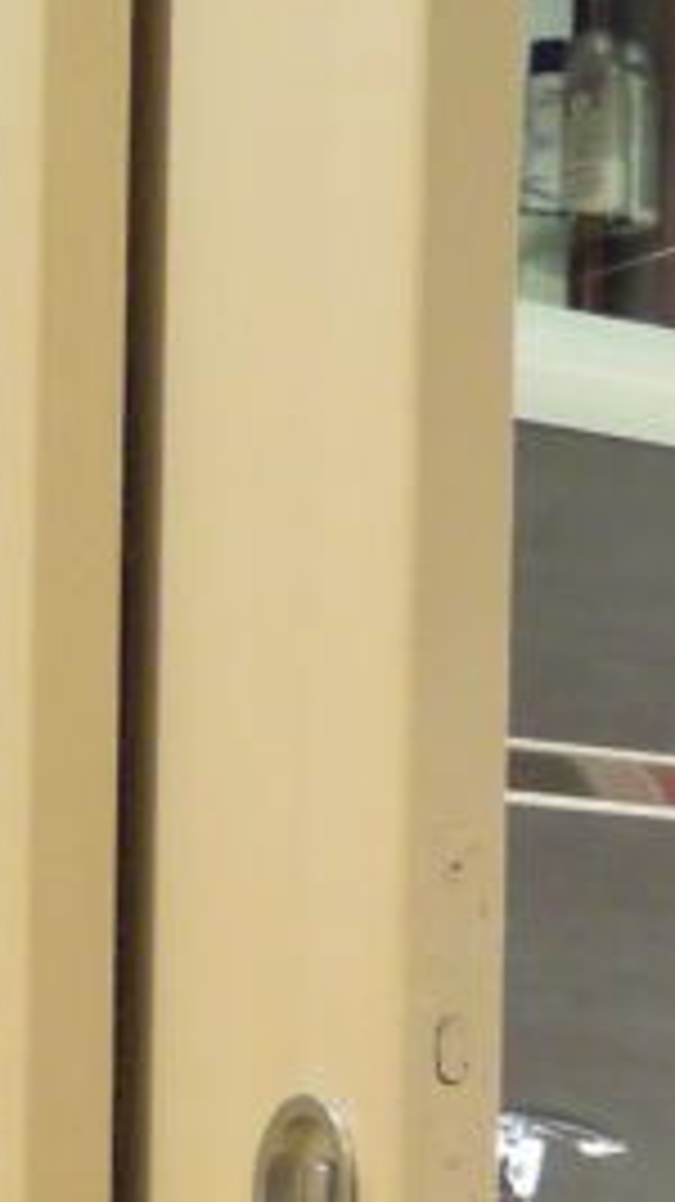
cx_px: 1188
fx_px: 3726
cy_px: 1459
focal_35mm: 117
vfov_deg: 17.4
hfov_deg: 9.8
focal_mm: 5
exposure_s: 1/30
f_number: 2.7
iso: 400
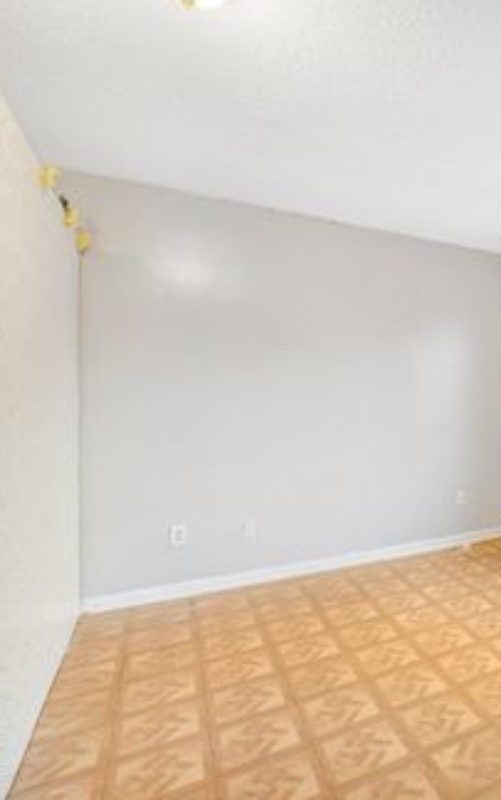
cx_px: 563
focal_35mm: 22
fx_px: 480
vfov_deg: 79.6
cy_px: 401
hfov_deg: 42.2
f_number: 3.5
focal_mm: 14
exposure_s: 1/50
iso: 800
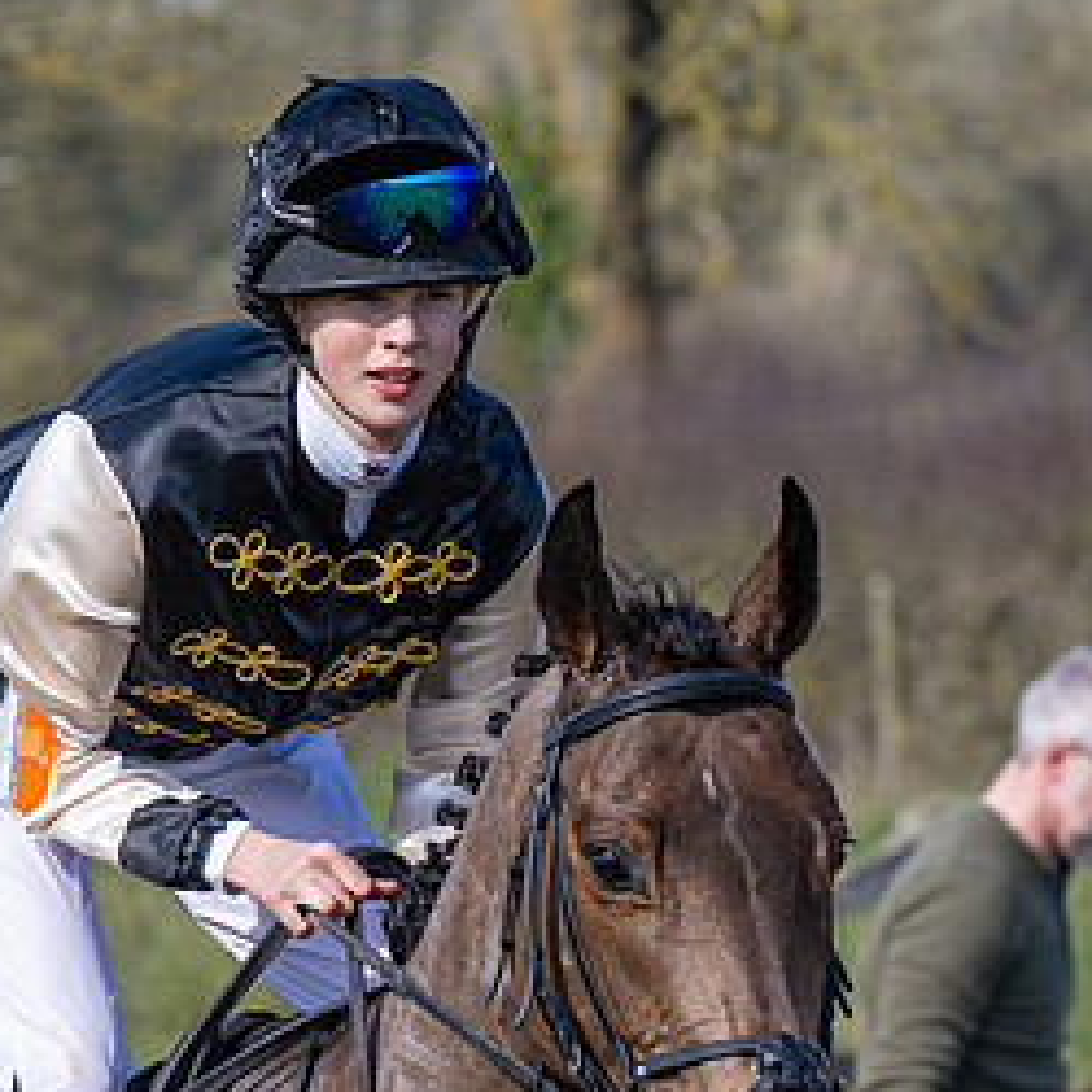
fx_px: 17524
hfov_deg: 3.6
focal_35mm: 491
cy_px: 937
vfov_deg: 3.6
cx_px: 767
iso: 200
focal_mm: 130
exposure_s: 1/1000
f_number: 5
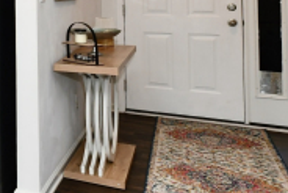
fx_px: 456
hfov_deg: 23.7
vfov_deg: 22.9
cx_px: -191
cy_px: 3
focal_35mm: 57
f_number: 6.3
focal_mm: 14
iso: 640
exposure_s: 1/60
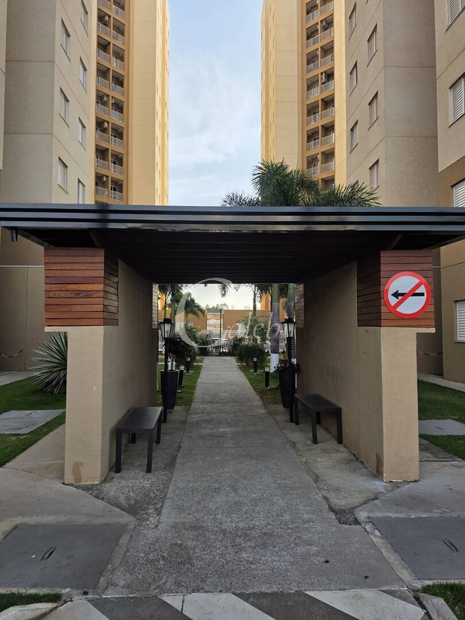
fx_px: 412
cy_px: 310
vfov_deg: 73.9
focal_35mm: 23
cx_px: 232
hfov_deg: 58.9
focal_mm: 6.5
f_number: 1.4
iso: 64
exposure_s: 1/5445
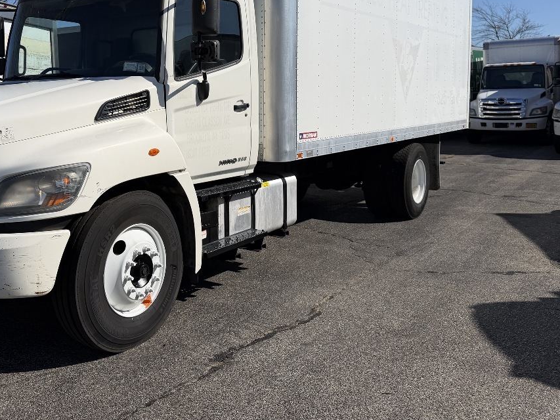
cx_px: 192
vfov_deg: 39.0
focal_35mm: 36
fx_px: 582
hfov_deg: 50.5
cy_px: 123
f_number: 1.78
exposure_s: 1/10309
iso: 80
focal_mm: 6.76
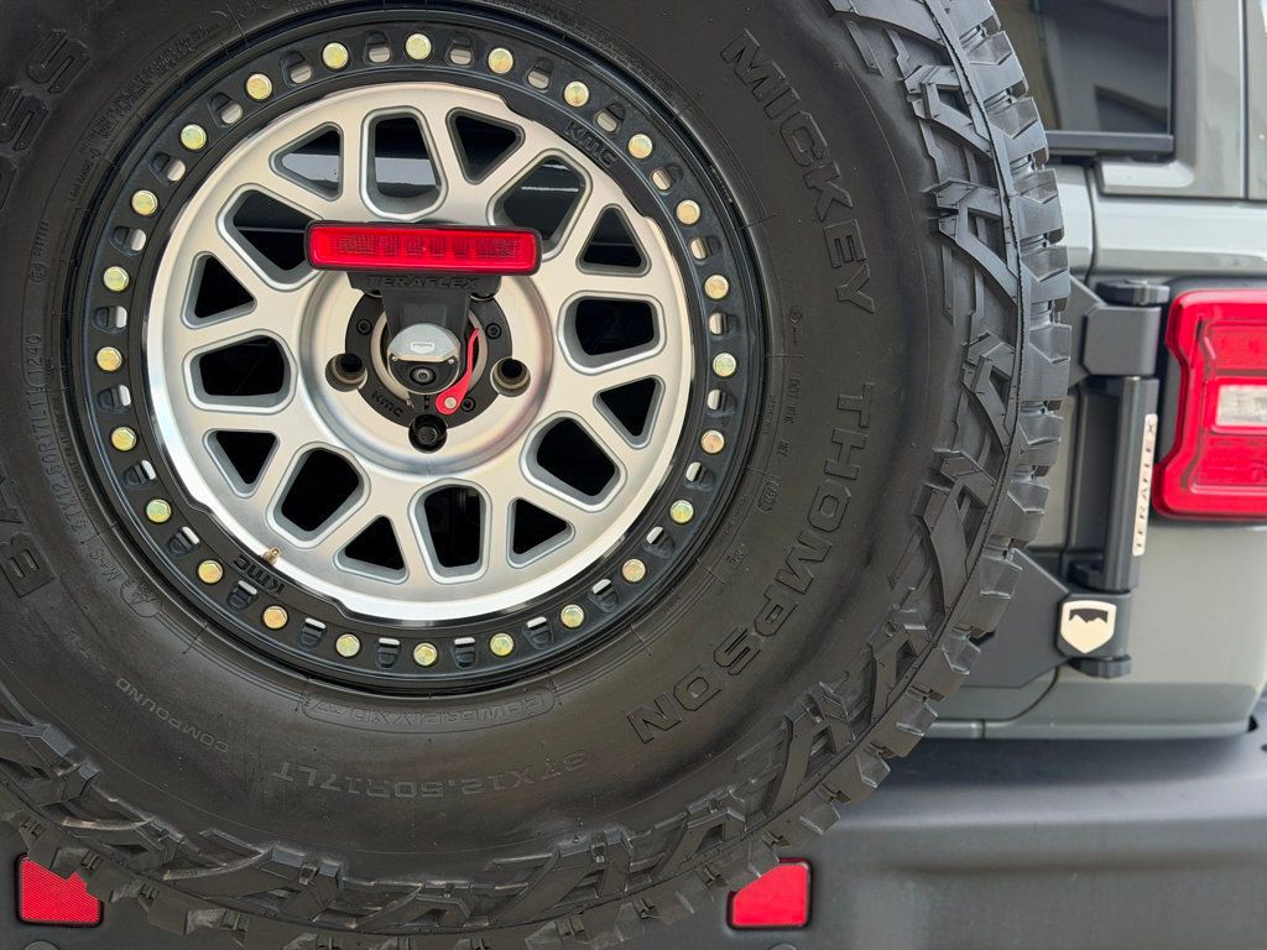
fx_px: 1757
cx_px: 634
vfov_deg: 30.3
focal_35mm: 48
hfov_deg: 39.7
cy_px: 475
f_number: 1.78
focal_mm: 6.76
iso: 64
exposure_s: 1/291
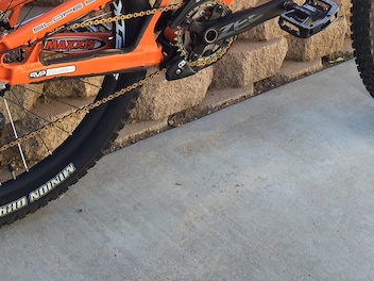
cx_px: 185
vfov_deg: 21.0
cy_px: -37
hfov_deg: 29.4
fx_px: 713
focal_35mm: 66
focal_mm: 4.15
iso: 32
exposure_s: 1/181
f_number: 2.2
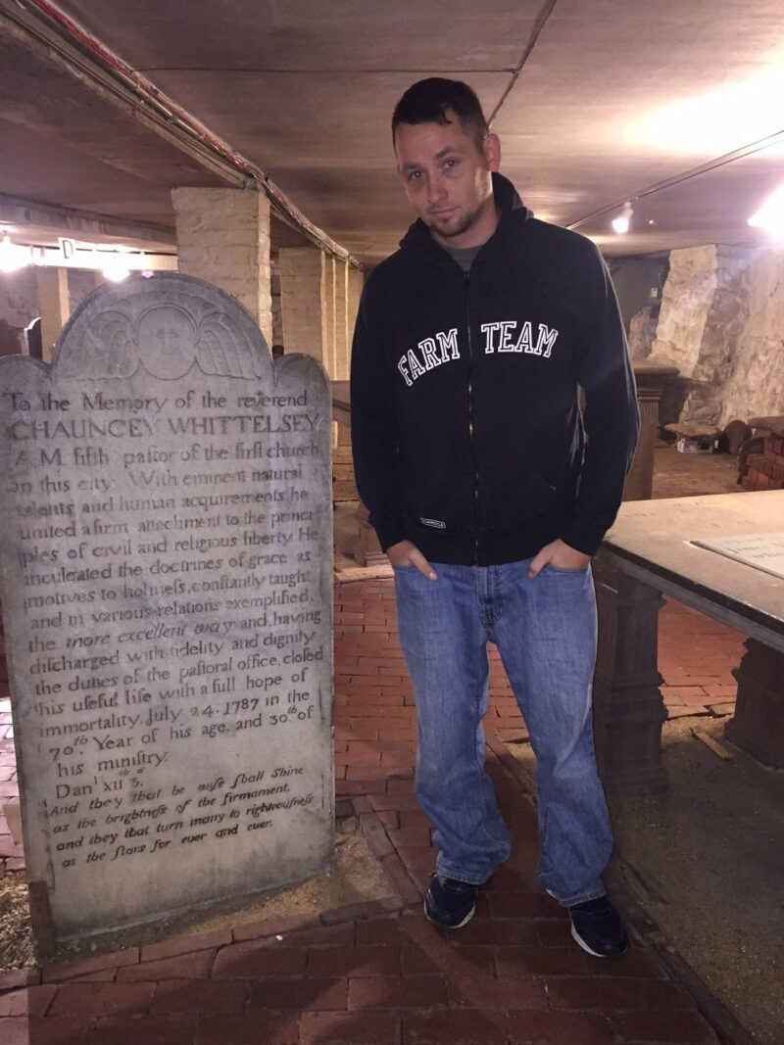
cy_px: 522
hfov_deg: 48.2
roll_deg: -0.8
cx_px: 392
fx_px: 876
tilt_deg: -13.2
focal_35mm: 29
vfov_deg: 61.7
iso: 250
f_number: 2.2
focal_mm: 4.15
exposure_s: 1/16
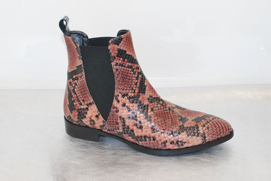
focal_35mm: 33
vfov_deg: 40.0
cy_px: 90
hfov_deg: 57.2
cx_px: 136
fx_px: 248
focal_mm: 22
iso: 1600
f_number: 10
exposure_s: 1/200
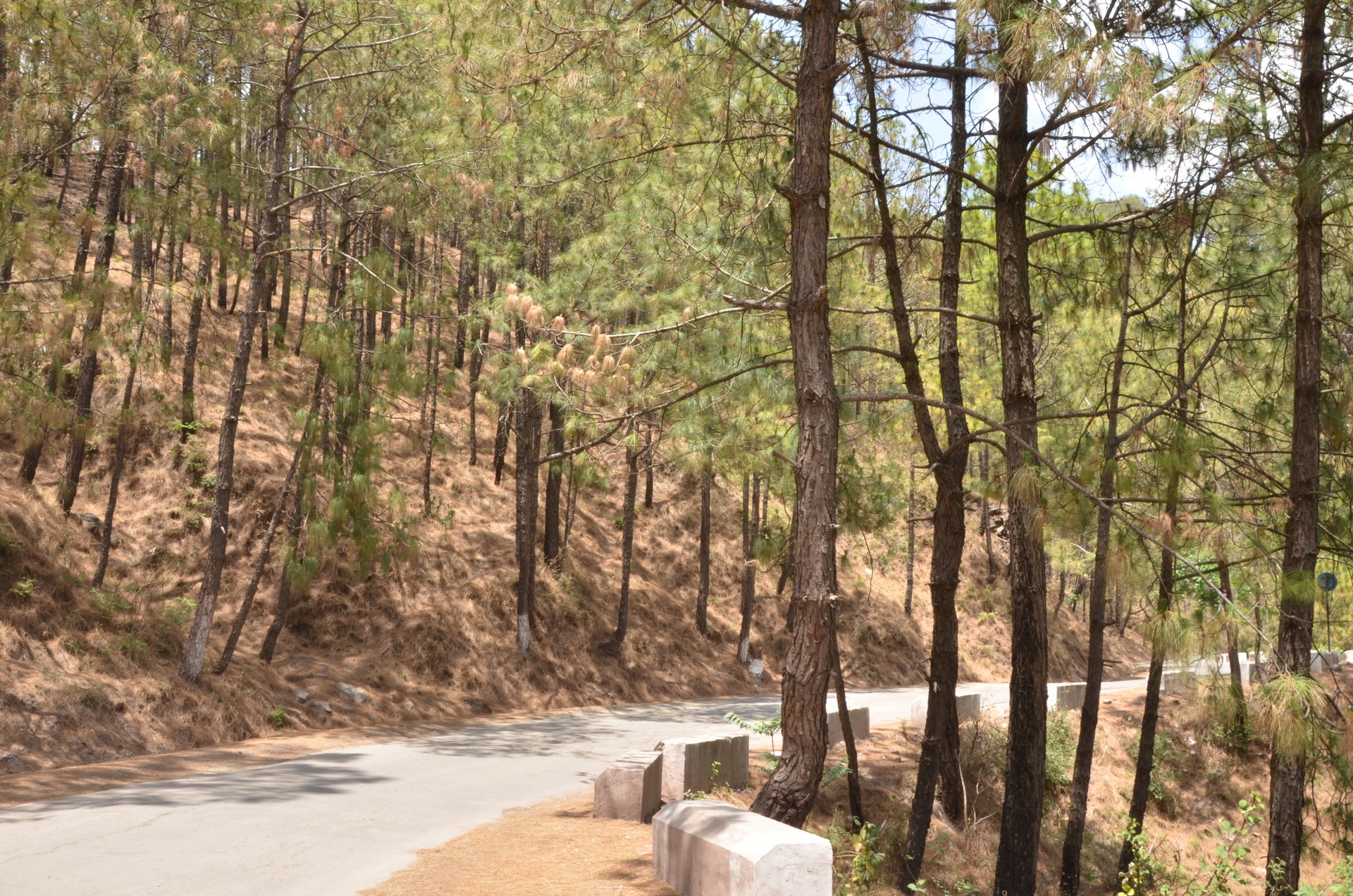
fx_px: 1238
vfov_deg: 39.8
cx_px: 676
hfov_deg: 57.3
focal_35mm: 33
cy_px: 448
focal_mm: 22
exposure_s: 1/10
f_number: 22
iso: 100
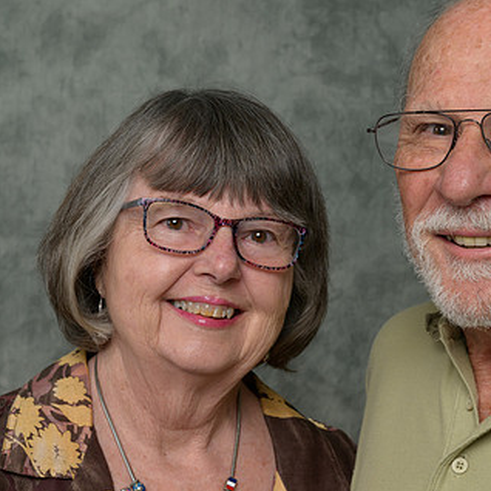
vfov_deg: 19.3
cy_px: 223
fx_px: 1444
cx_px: 309
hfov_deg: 19.3
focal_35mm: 90
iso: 400
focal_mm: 58
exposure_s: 1/125
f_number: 10
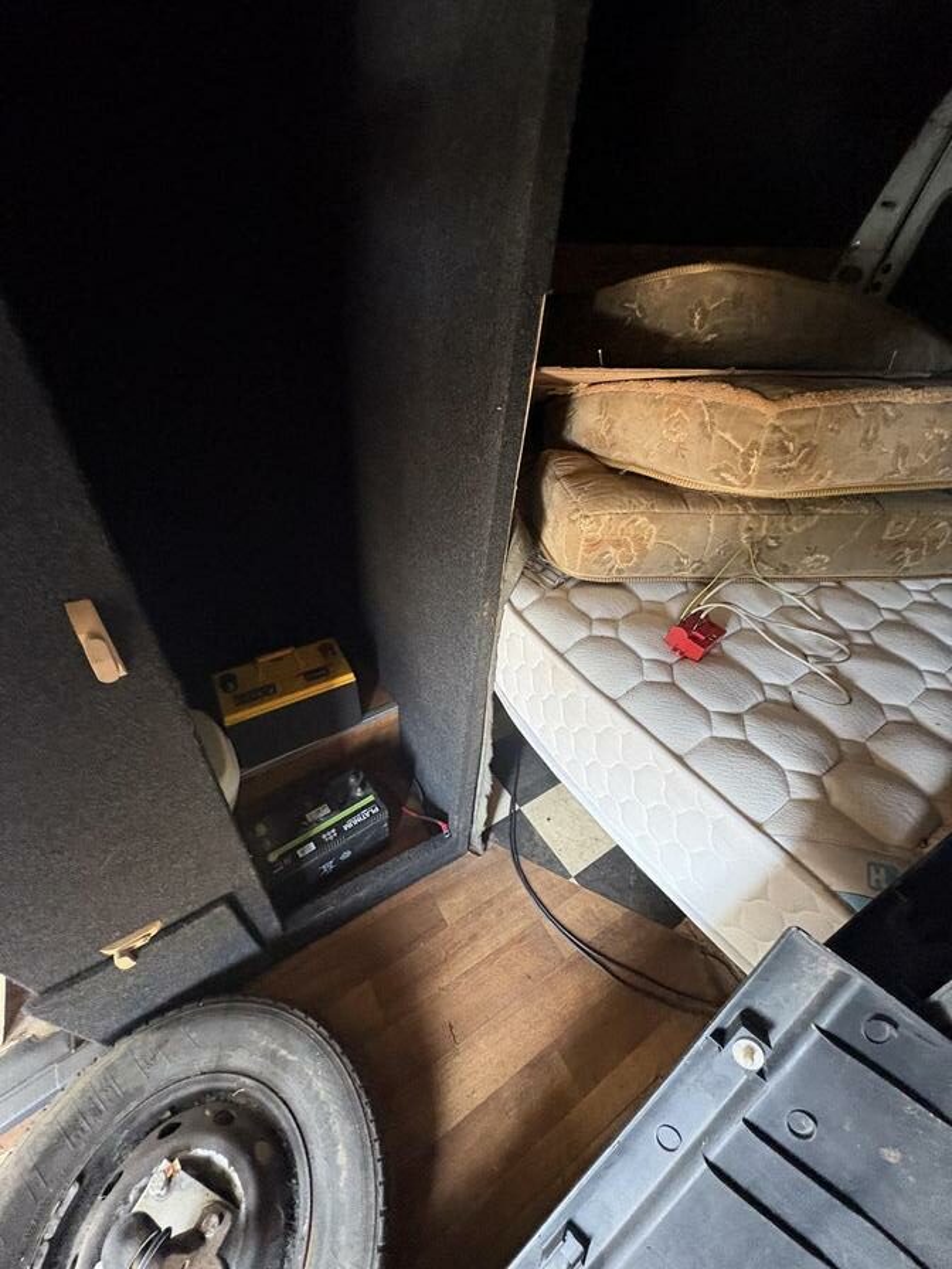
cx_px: 476
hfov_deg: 85.7
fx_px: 513
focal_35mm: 14
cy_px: 634
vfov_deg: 102.1
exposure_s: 1/60
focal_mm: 2.22
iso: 500
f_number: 2.2
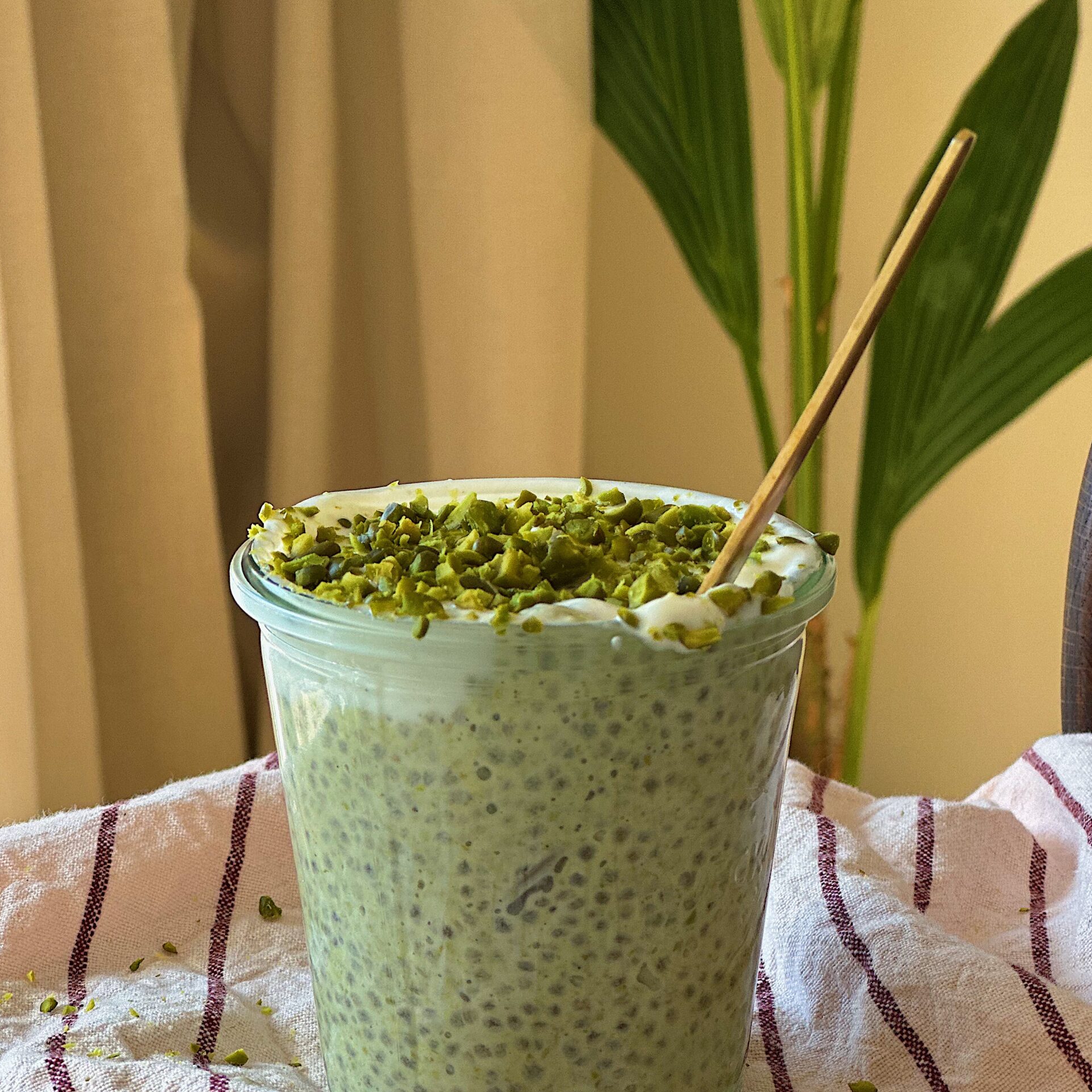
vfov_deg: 19.1
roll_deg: +0.2
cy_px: 573
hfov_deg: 19.1
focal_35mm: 91
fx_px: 3248
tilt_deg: -13.8
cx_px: 546
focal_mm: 9
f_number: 2.8
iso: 80
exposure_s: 1/121
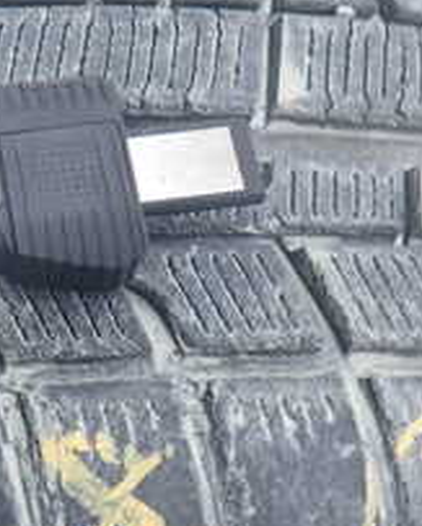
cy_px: 194
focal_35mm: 72
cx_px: -72
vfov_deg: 26.3
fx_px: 1122
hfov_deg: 20.1
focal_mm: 4.5
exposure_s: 1/200
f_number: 2.8
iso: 100
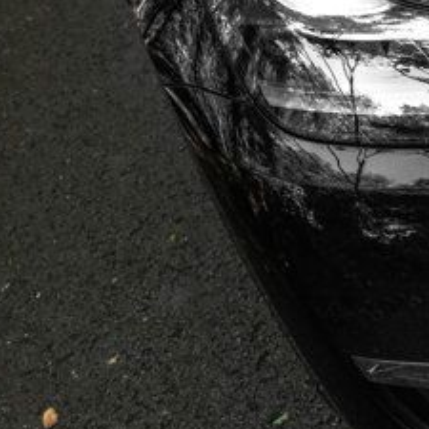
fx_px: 1290
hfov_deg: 18.2
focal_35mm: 92
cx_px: 465
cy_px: 161
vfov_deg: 18.9
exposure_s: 1/320
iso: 1600
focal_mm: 38
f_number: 8
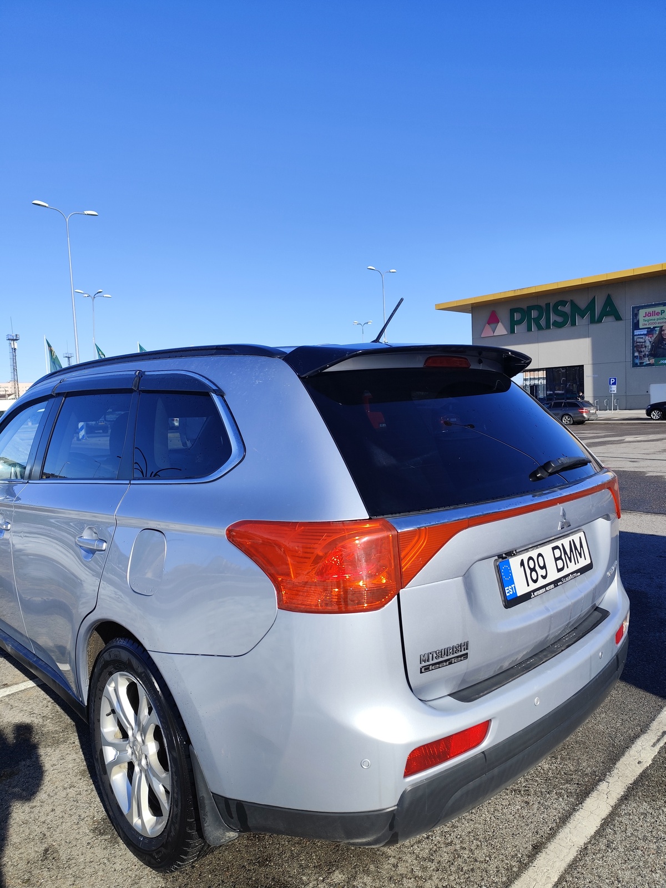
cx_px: 333
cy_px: 444
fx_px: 590
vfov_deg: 73.9
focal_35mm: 23
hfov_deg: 58.9
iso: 50
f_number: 1.65
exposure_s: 1/982
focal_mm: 6.19
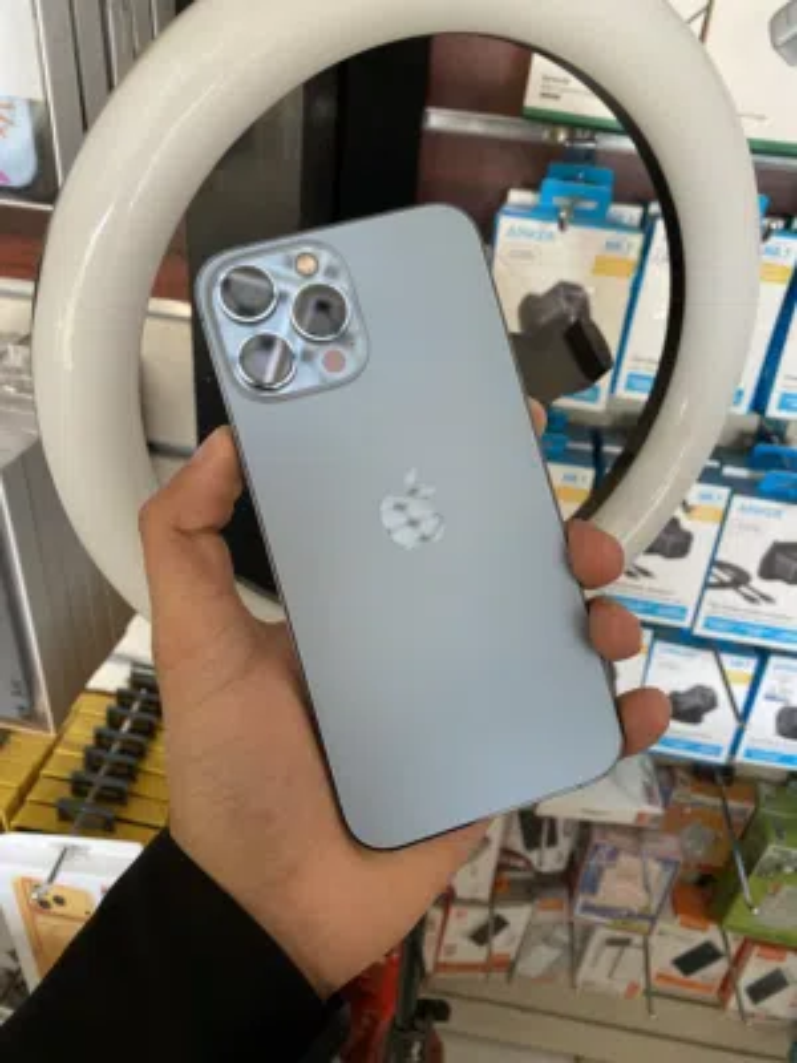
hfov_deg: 53.1
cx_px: 398
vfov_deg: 67.3
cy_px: 532
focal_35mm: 26
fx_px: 798
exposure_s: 1/60
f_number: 1.8
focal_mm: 4.25
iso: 200
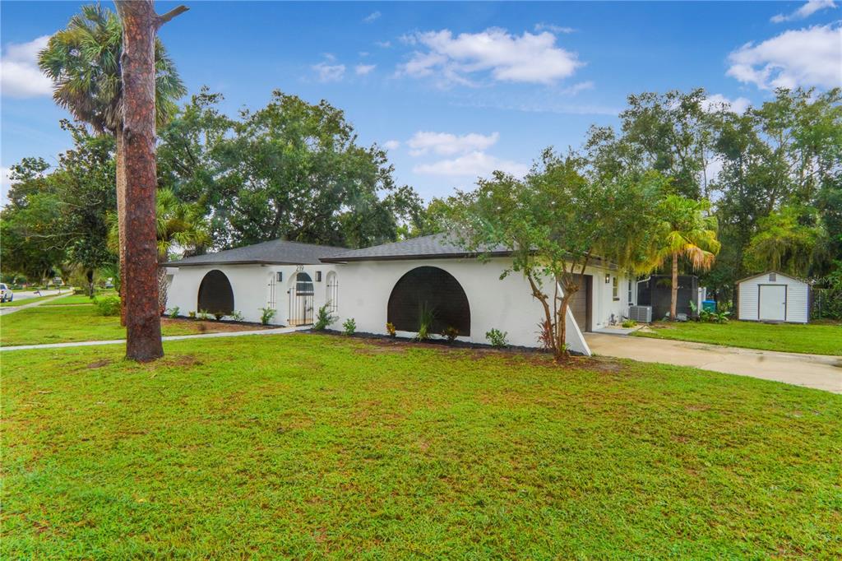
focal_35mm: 18
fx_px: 421
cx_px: 421
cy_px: 280
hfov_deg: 90.0
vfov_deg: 67.3
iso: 320
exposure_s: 1/50
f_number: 22
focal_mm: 12
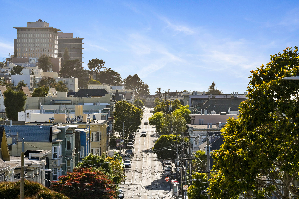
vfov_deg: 11.9
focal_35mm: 115
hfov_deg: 17.8
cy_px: 100
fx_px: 955
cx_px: 150
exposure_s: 1/1250
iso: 400
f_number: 11
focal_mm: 115
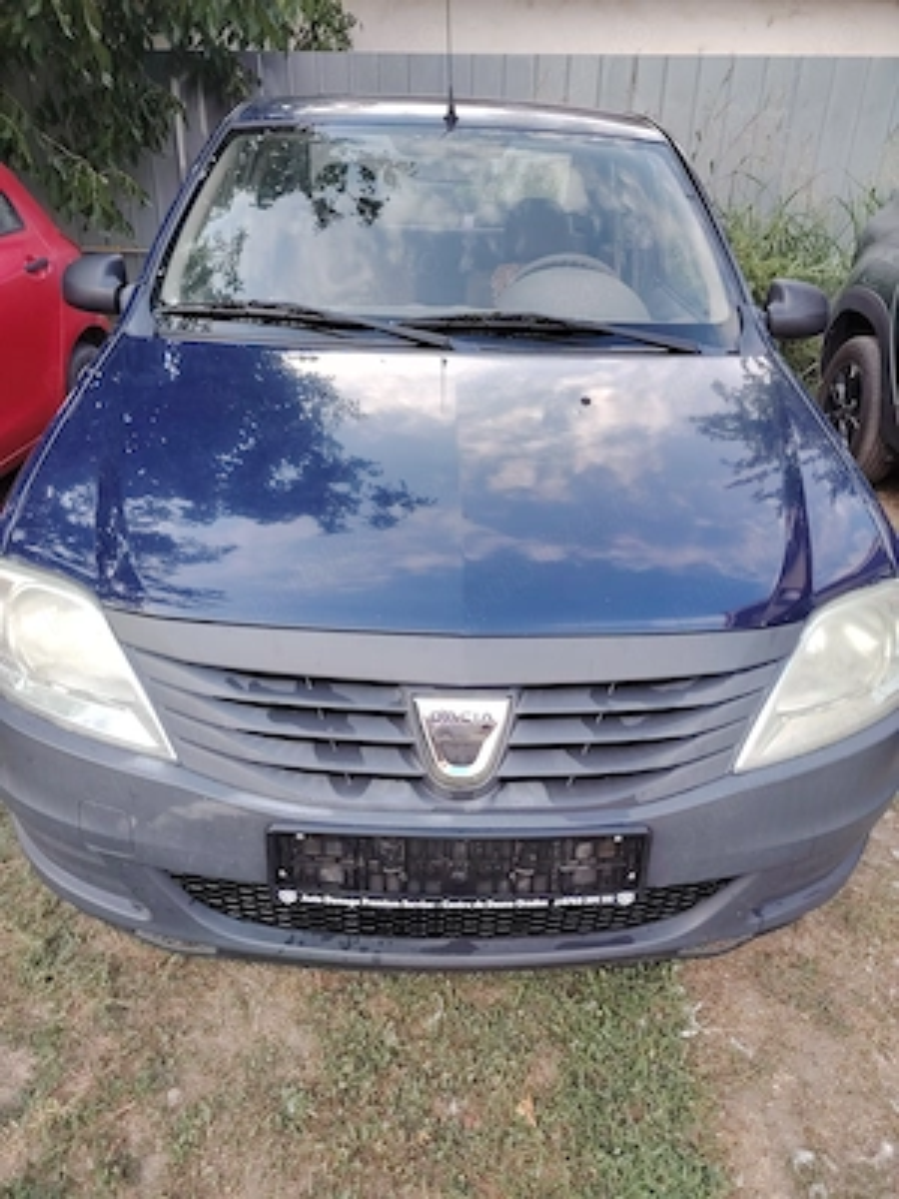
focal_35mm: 24
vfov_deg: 71.6
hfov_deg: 56.8
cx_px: 450
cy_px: 600
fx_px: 831
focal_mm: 5.25
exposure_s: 1/100
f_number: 1.75
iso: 372
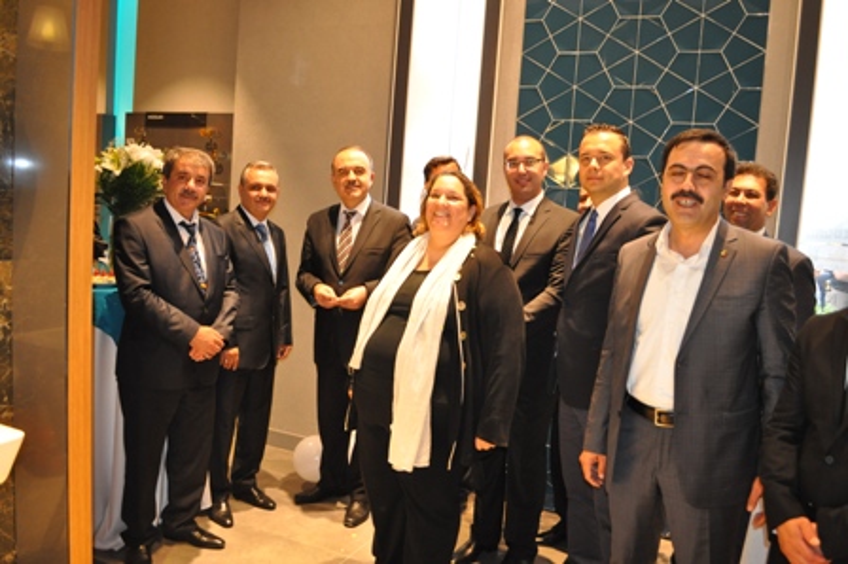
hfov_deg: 62.0
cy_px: 282
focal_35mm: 30
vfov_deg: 43.5
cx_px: 424
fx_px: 706
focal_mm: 20
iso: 1100
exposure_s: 1/60
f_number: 3.8
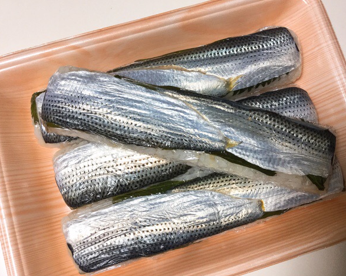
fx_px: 338
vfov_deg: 44.5
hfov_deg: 54.2
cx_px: 182
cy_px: 138
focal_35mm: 33
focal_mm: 3.3
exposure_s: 1/30
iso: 50
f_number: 2.4
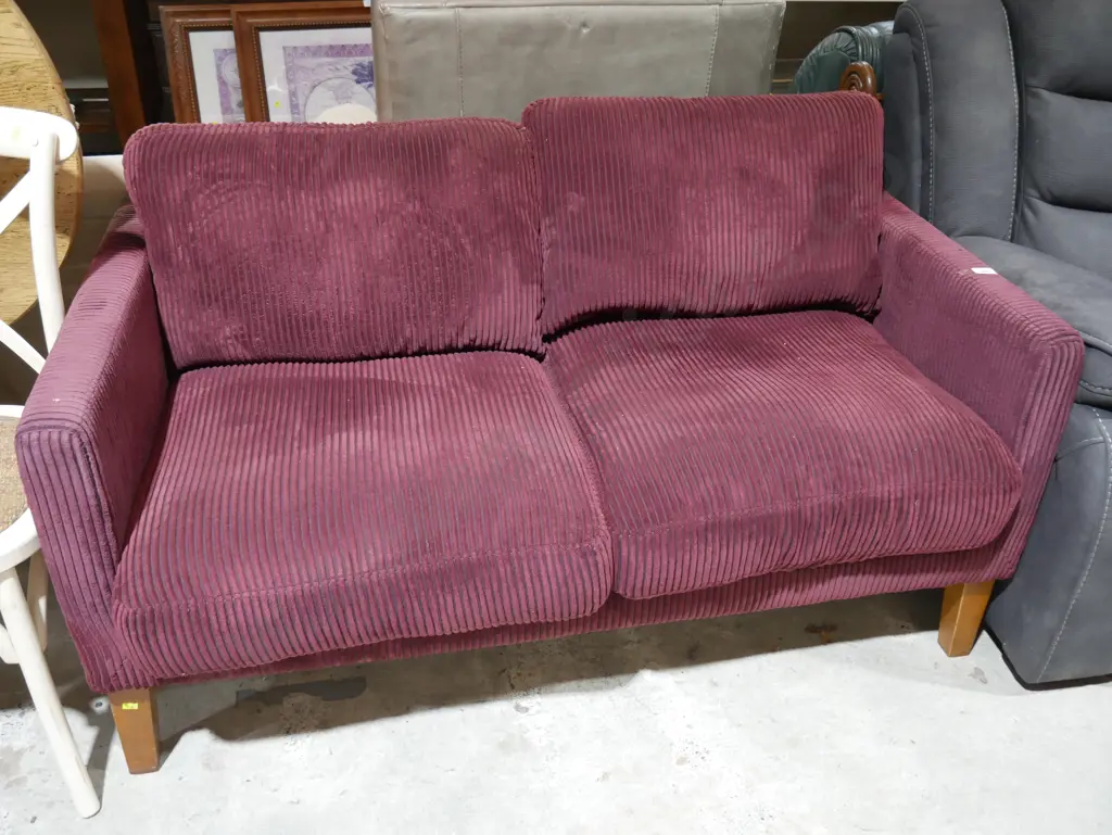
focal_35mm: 32
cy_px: 418
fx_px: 1028
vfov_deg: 44.2
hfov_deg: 56.8
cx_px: 556
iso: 1000
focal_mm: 16
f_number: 4
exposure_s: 1/60
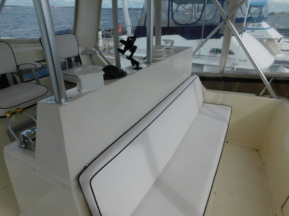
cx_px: 144
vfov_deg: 58.9
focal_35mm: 23
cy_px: 108
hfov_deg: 73.9
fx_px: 192
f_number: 6
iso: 125
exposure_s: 1/800
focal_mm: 4
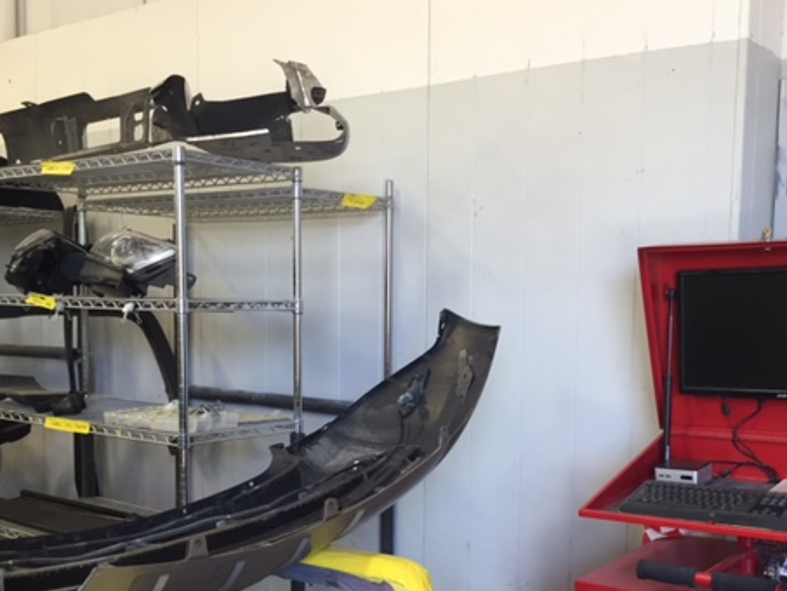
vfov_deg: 34.9
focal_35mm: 41
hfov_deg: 45.4
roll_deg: -1.3
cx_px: 495
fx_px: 932
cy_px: 386
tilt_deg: -6.3
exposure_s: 1/33
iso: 32
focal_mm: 4.15
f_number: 2.2
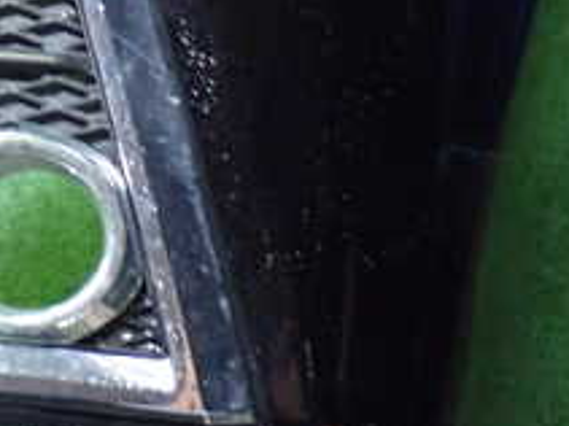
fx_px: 1774
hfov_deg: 18.1
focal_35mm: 108
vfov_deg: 13.6
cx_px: 116
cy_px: 81
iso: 800
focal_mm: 6.83
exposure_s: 1/20
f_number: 2.7
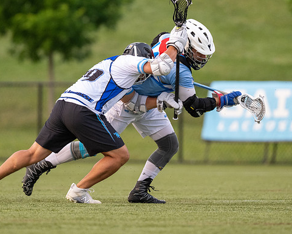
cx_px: 126
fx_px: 5800
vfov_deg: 2.3
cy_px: 100
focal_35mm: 671
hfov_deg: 2.9
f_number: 5.6
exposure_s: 1/1000
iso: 3600
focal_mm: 500
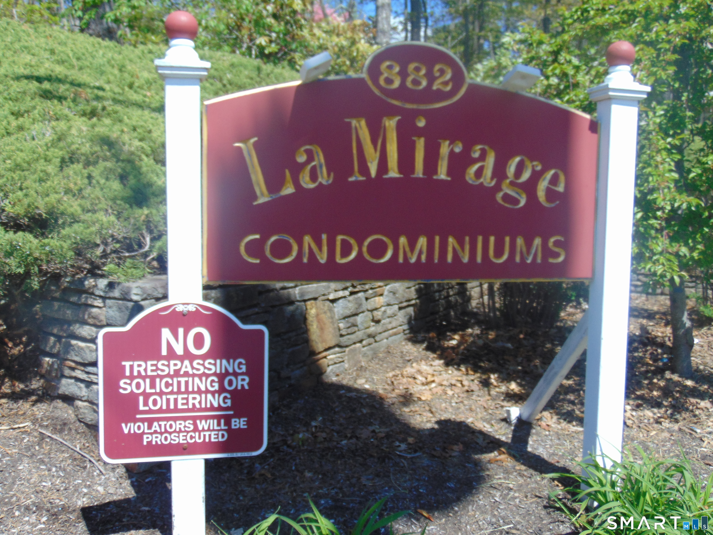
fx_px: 721
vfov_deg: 40.7
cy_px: 268
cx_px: 356
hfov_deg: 52.6
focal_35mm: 35
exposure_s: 1/500
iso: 80
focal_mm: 6.3
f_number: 3.2
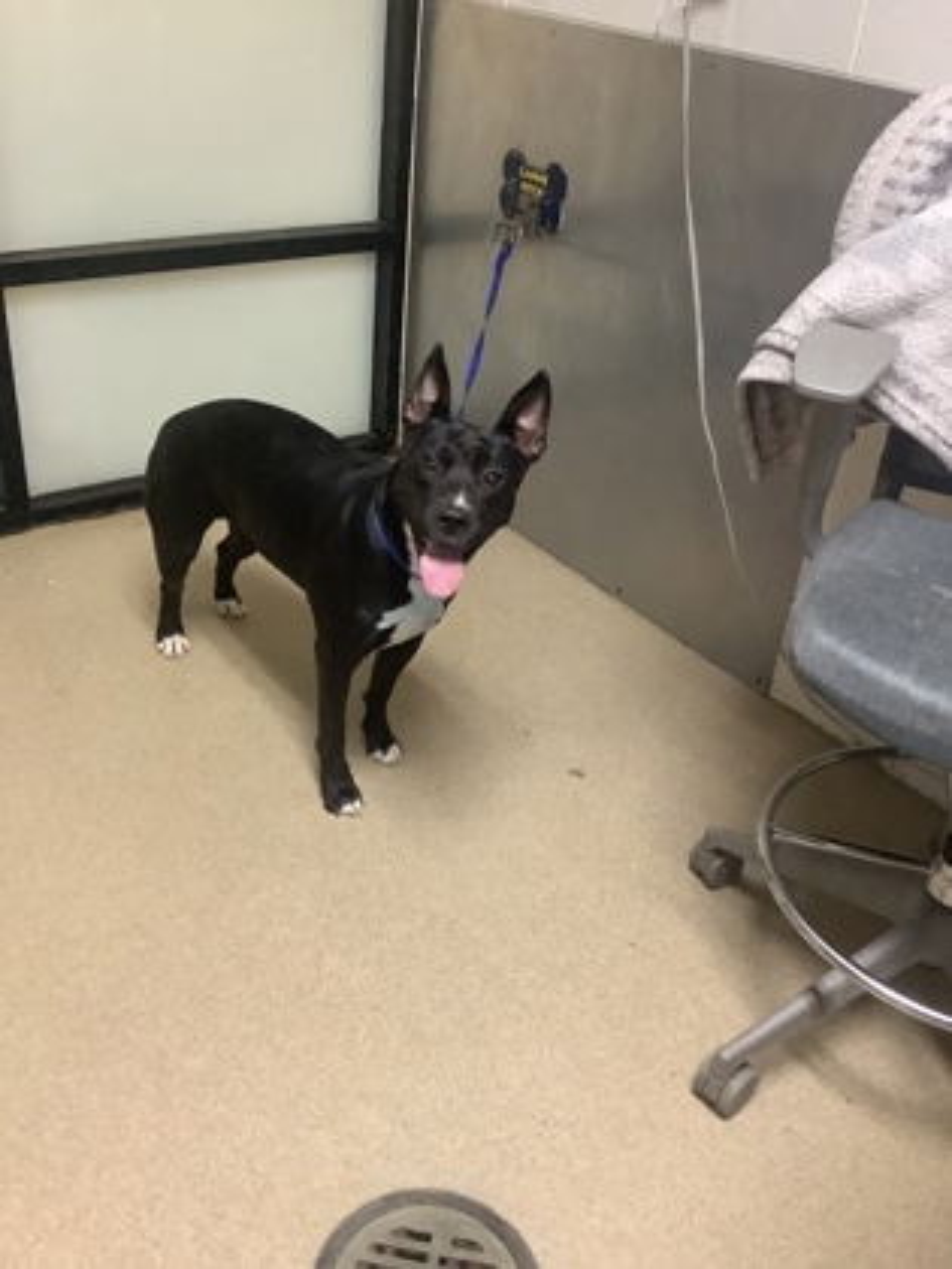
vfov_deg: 58.4
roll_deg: -6.7
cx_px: 476
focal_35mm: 31
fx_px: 1137
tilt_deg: -31.6
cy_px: 634
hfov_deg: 45.4
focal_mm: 3.3
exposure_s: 1/60
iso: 400
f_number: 2.4
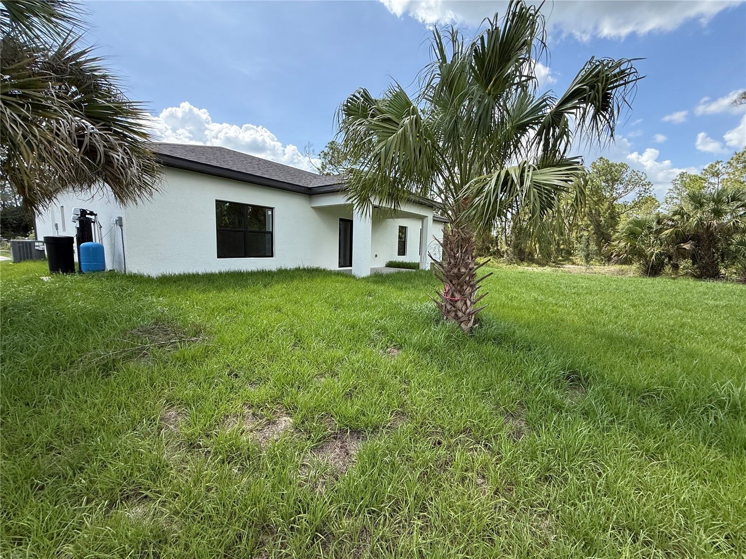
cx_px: 373
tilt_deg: -6.2
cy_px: 280
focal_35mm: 14
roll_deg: -1.8
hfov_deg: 102.1
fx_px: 302
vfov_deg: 85.7
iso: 64
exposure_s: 1/638
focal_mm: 2.22
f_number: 2.2
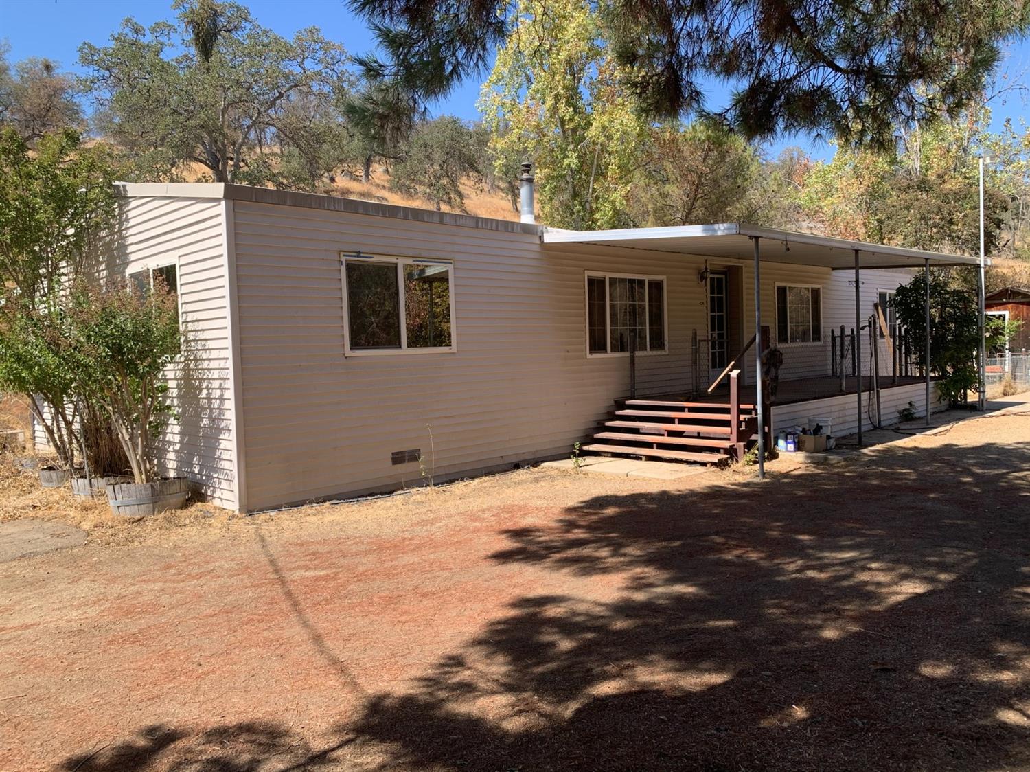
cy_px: 386
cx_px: 515
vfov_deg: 53.0
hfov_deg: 67.3
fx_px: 773
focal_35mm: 26
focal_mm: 4.25
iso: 25
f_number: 1.8
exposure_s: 1/1111
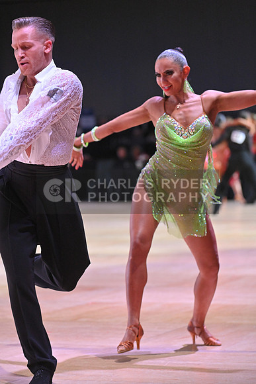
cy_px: 192
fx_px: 1439
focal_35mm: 135
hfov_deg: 10.2
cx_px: 128
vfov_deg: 15.2
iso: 4000
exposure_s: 1/400
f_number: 4
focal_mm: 135
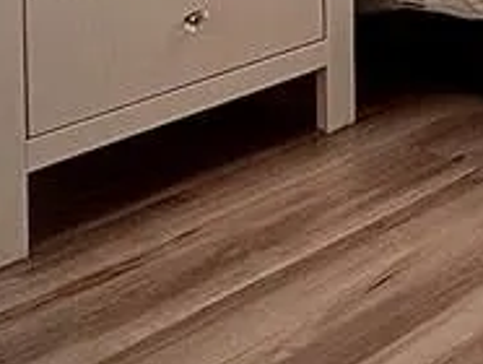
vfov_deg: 15.3
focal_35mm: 77
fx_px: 1076
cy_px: -374
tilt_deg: +0.1
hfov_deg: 16.8
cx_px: 1034
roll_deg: +1.5
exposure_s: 1/121
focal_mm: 2.22
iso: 40
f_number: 2.2
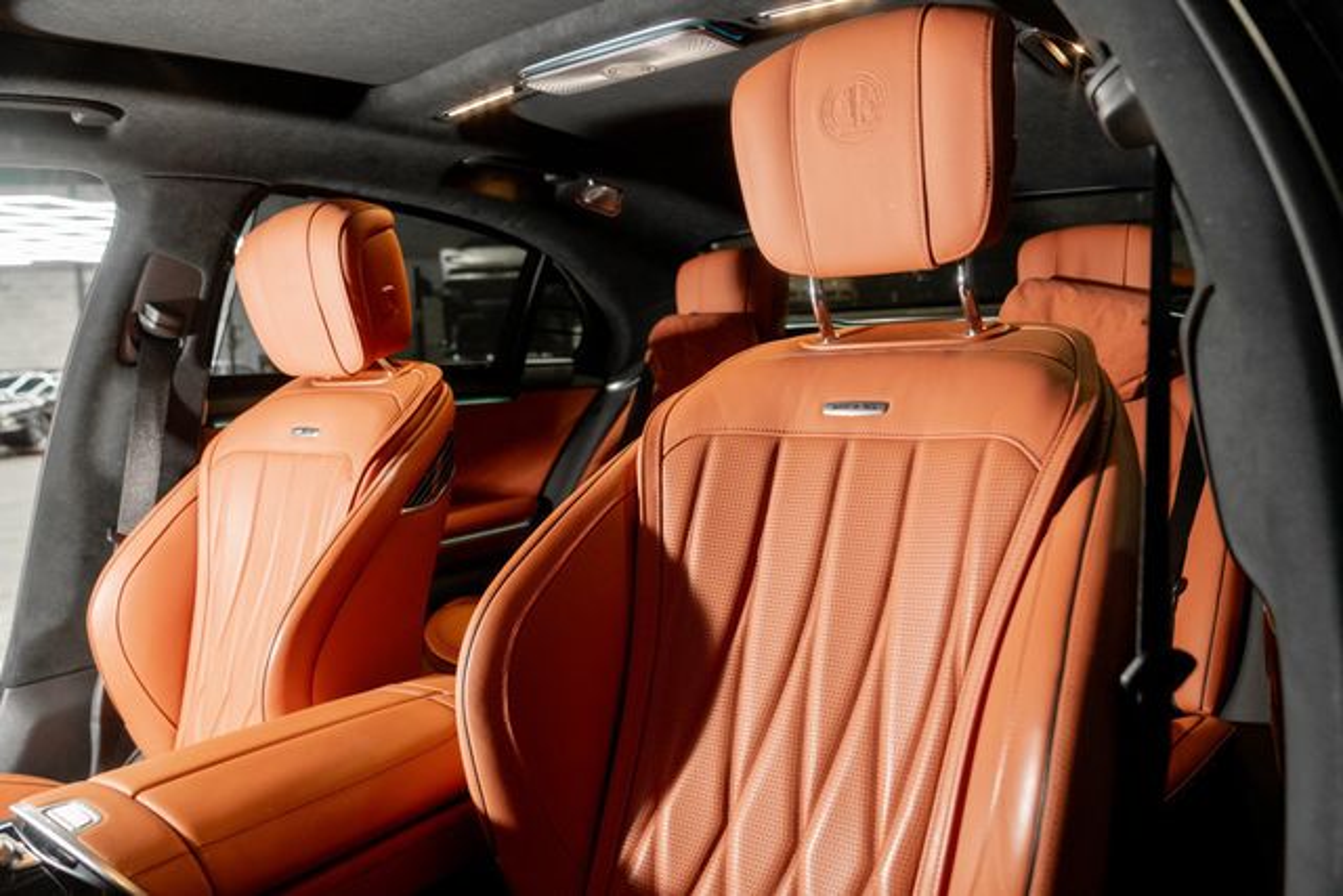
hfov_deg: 73.7
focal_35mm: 24
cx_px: 672
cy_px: 448
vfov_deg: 53.2
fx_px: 895
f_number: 4
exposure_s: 1/50
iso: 1600
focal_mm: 24
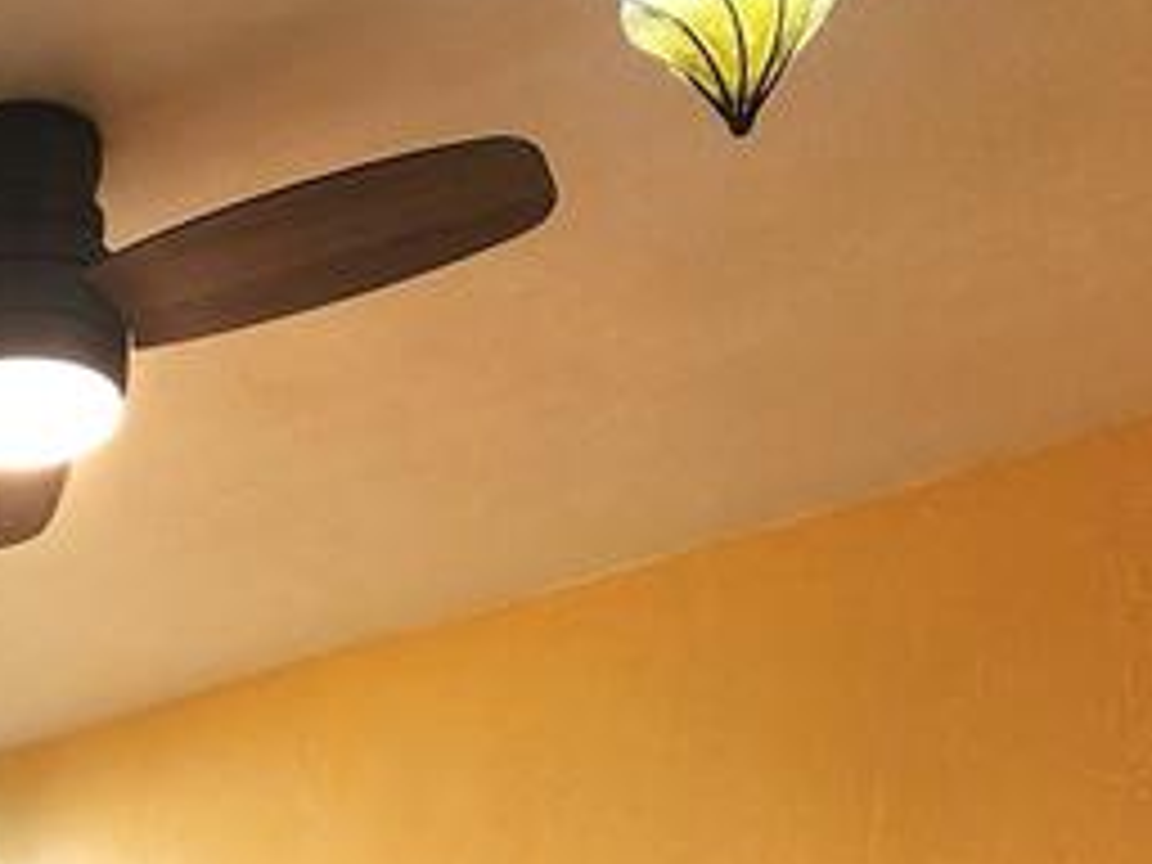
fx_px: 1731
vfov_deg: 21.6
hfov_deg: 31.7
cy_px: 1418
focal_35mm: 52
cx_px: -176
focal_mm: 2.2
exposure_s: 1/120
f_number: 2.2
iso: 80
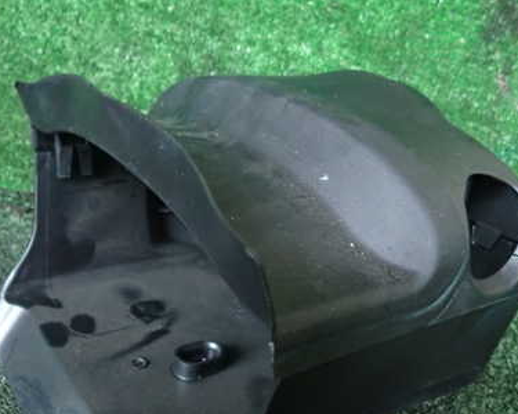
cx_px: 246
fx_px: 598
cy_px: 254
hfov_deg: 46.8
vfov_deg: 38.0
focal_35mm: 39
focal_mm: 4.5
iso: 800
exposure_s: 1/15
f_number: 2
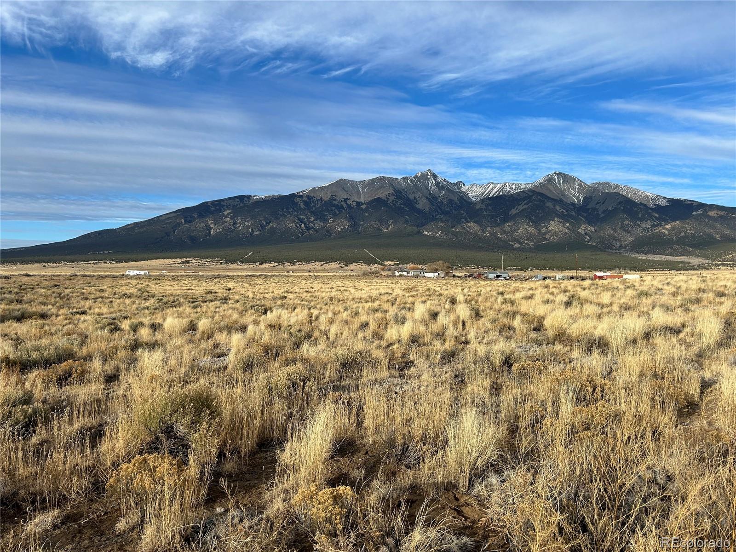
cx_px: 368
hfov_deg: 67.3
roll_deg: -1.0
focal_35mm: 26
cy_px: 276
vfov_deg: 53.1
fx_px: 553
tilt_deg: +0.4
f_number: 1.5
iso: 50
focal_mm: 5.7
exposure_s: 1/2994
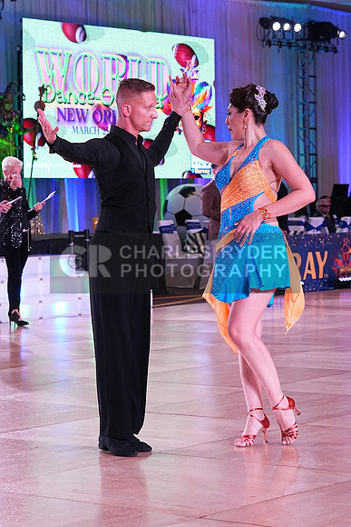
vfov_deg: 18.9
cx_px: 176
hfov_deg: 12.7
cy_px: 264
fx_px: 1578
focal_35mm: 108
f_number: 6.3
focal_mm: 72
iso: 3200
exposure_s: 1/320
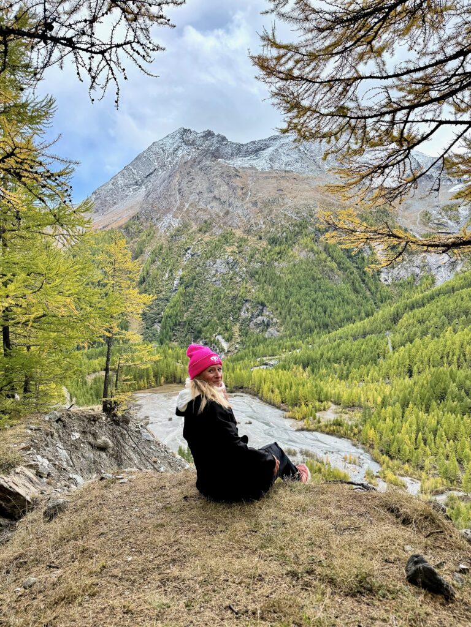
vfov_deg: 71.6
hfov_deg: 56.8
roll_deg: -0.5
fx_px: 435
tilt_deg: -0.4
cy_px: 314
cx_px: 236
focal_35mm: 24
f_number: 1.78
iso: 100
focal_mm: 6.76
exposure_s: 1/1770
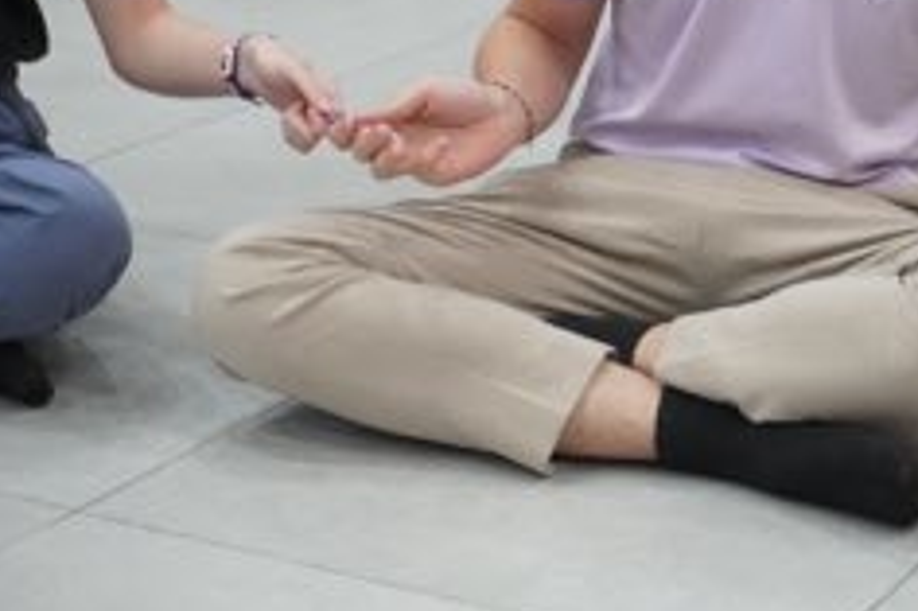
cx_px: 895
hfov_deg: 17.7
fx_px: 2880
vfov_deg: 12.0
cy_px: 4
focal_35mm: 113
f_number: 5.6
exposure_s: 1/160
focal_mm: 37
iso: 5000
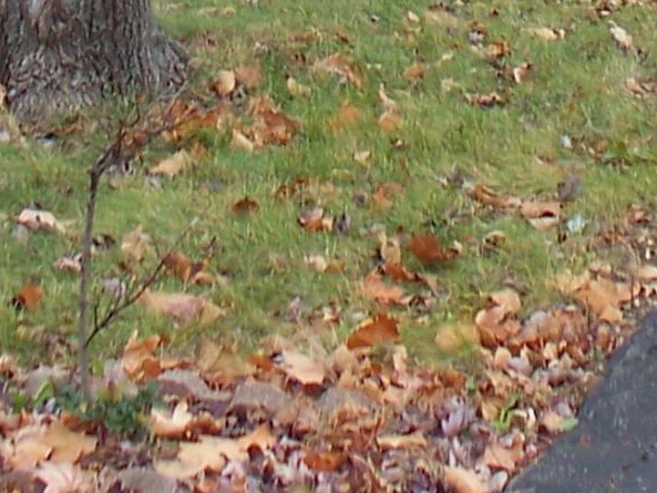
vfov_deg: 7.6
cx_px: 548
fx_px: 3455
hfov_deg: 10.8
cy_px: -687
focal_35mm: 182
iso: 80
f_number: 2.8
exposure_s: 1/80
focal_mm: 7.54
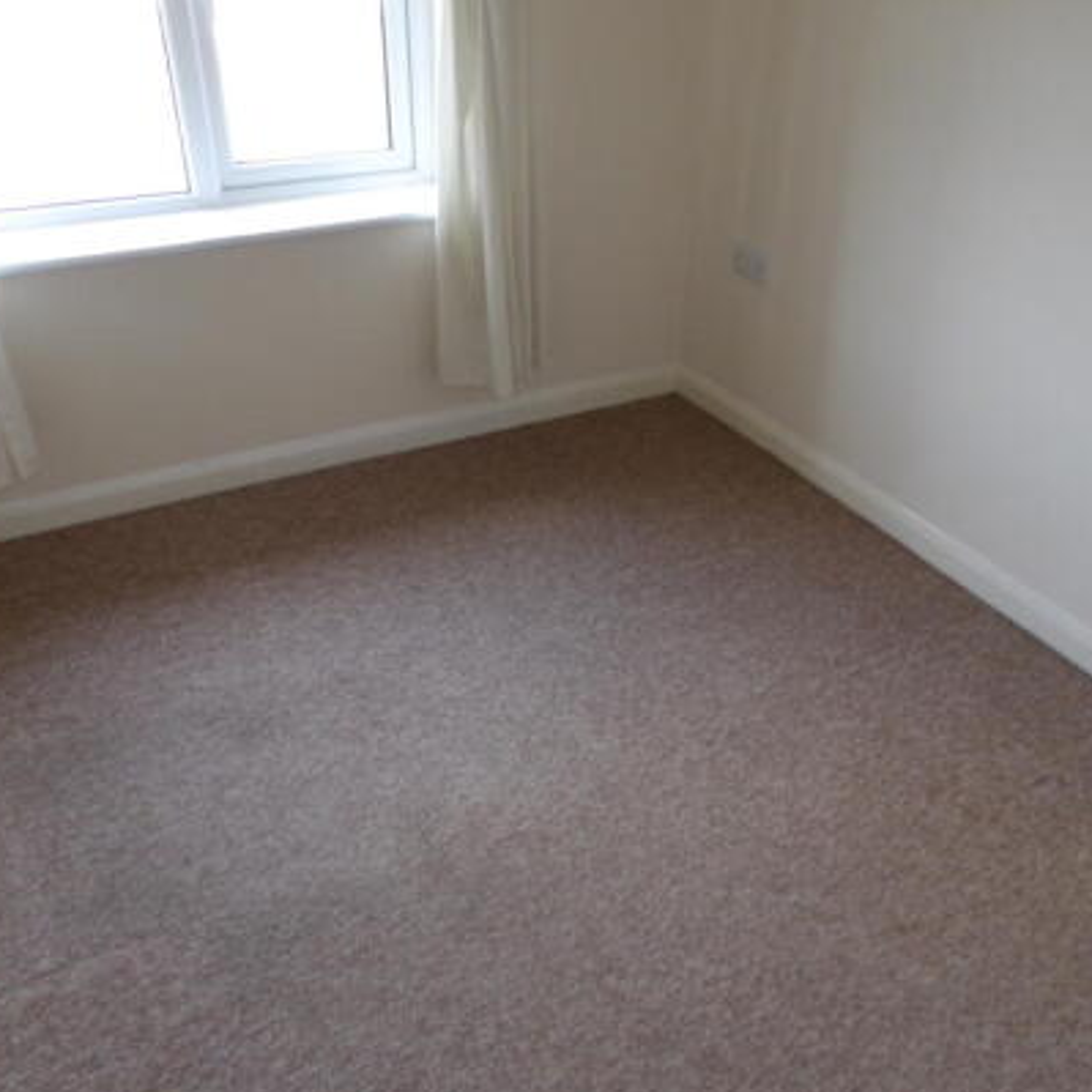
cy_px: 571
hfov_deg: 52.5
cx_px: 584
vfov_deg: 52.5
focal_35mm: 31
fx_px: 1106
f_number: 4.1
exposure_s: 1/21
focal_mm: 4.3
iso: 200
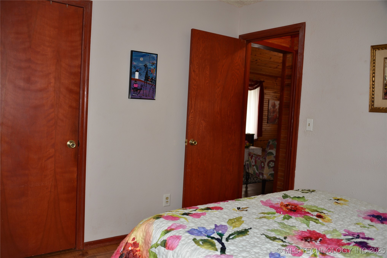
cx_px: 194
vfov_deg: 41.1
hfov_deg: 58.7
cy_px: 129
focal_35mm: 32
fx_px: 344
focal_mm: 32
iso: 320
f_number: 3.8
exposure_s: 1/60
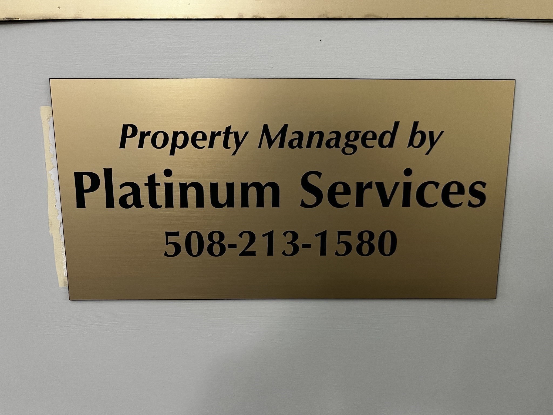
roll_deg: +0.6
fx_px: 415
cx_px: 276
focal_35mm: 26
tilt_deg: -10.9
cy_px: 208
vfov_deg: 53.1
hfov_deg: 67.3
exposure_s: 1/40
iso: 500
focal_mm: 5.1
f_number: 1.6
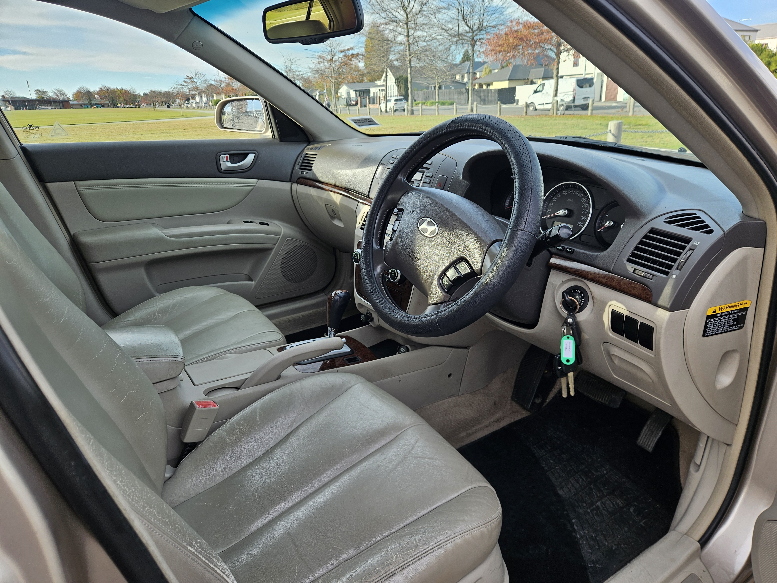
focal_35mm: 23
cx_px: 388
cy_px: 292
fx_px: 516
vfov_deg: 58.9
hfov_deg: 73.9
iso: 25
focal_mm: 5.4
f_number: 1.8
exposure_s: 1/183
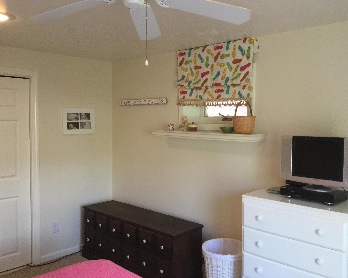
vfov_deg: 44.5
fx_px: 340
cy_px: 136
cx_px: 188
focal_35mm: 33
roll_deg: -0.6
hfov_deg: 54.2
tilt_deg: -4.3
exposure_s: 1/30
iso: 64
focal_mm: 3.3
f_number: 2.4
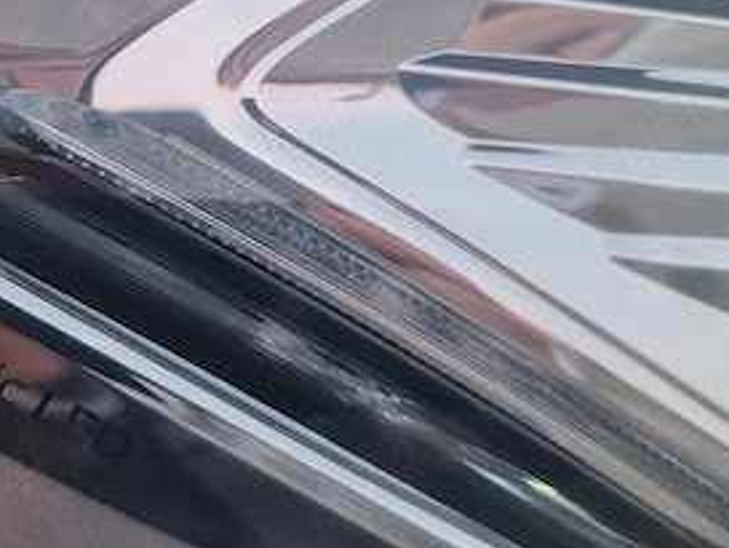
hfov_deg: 34.0
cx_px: 158
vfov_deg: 26.2
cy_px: 126
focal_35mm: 55
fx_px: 1159
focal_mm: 7
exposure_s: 1/50
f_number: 1.8
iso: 200
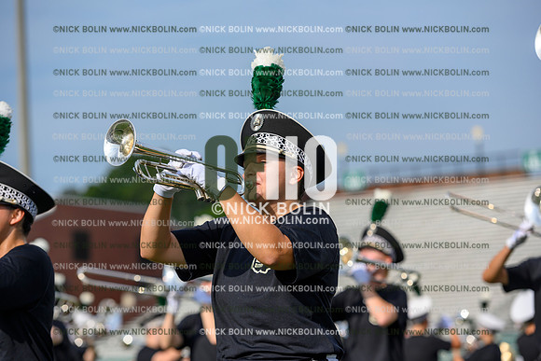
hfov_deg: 15.2
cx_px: 270
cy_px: 180
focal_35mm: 135
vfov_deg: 10.2
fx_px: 2029
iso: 100
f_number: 4
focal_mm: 135
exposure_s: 1/1600
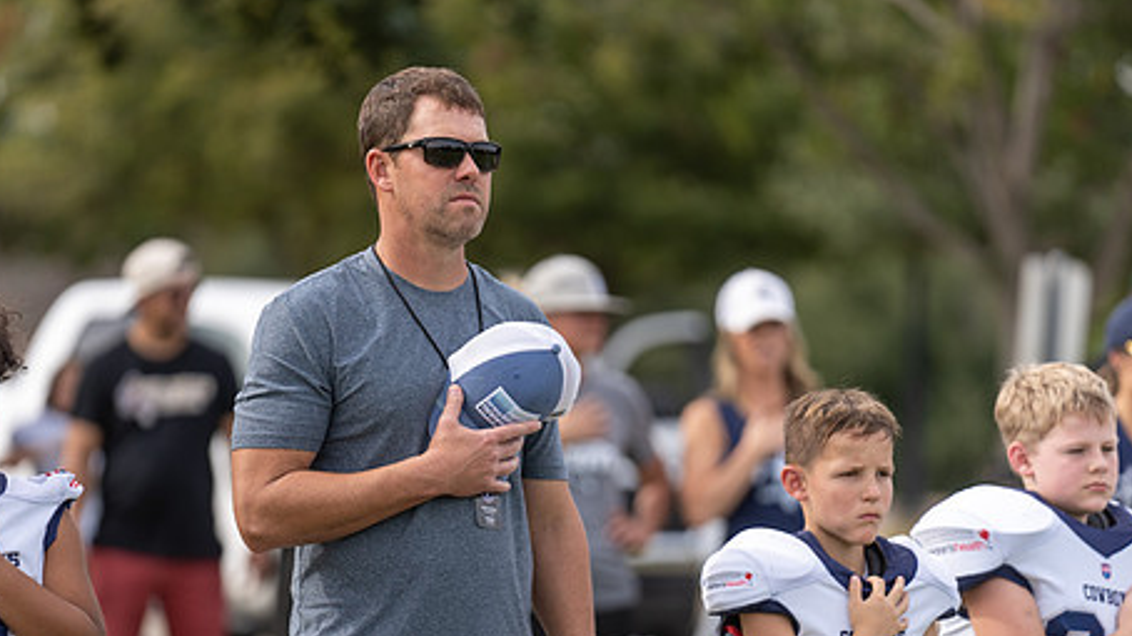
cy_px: 455
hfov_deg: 8.1
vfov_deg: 4.5
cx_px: 449
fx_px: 8041
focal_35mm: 268
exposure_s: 1/1250
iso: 160
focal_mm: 200
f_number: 2.8
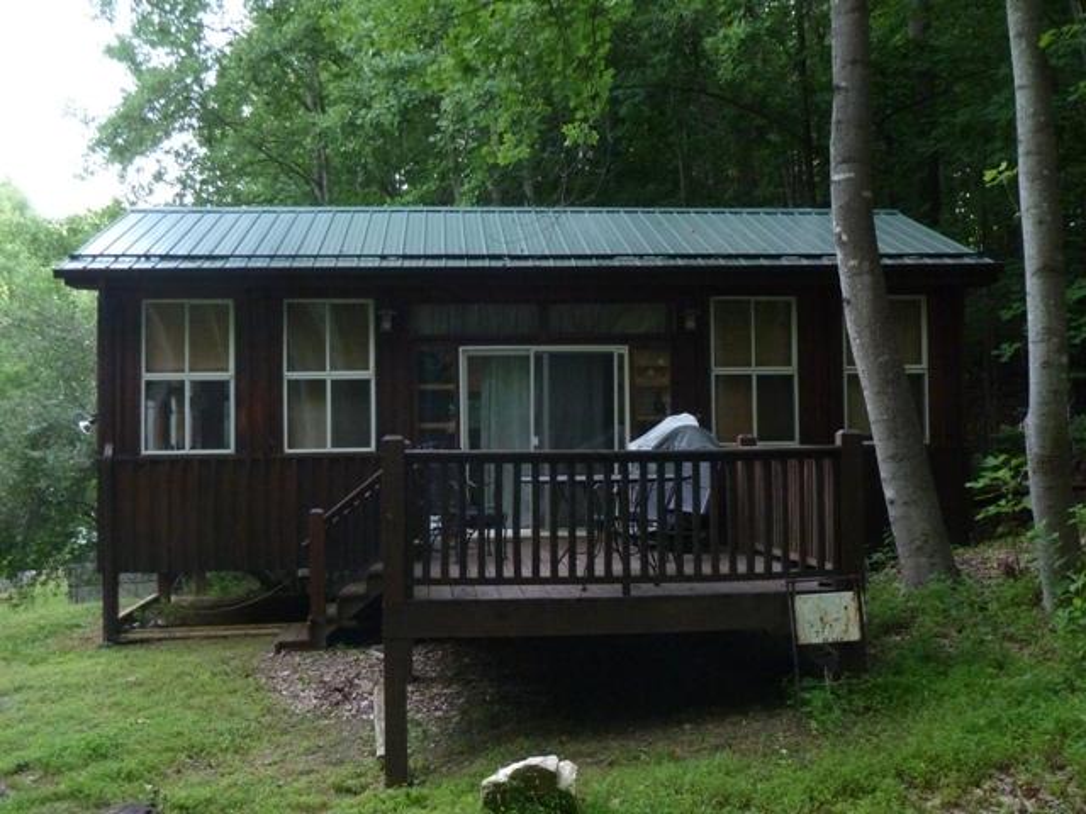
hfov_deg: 42.9
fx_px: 1380
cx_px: 543
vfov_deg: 32.9
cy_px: 407
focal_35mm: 44
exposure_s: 1/125
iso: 400
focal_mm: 7.3
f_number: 3.7
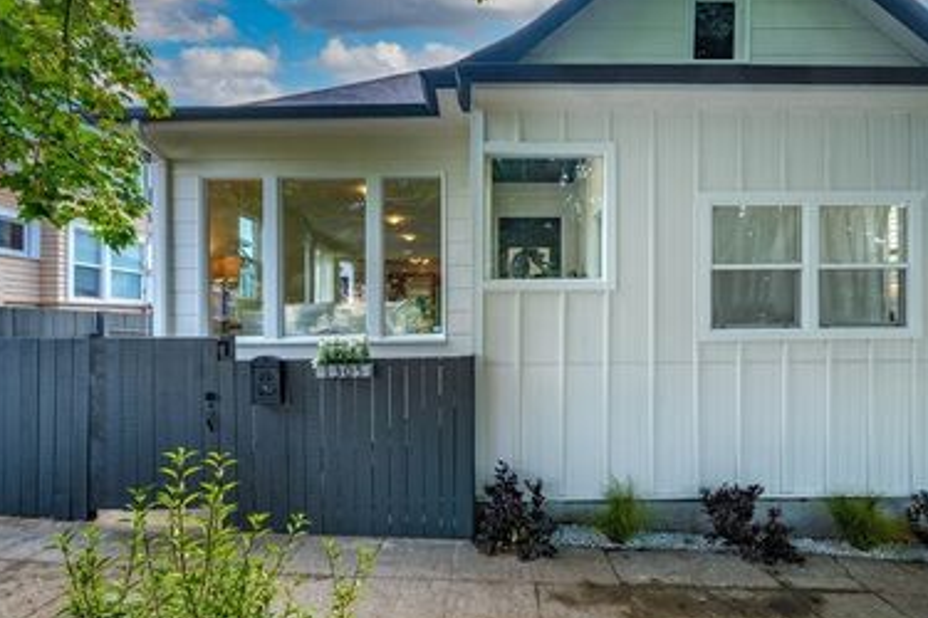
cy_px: 273
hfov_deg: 96.7
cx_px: 460
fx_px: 412
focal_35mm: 16
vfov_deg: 73.5
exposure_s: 1/30
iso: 125
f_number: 7.1
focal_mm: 12
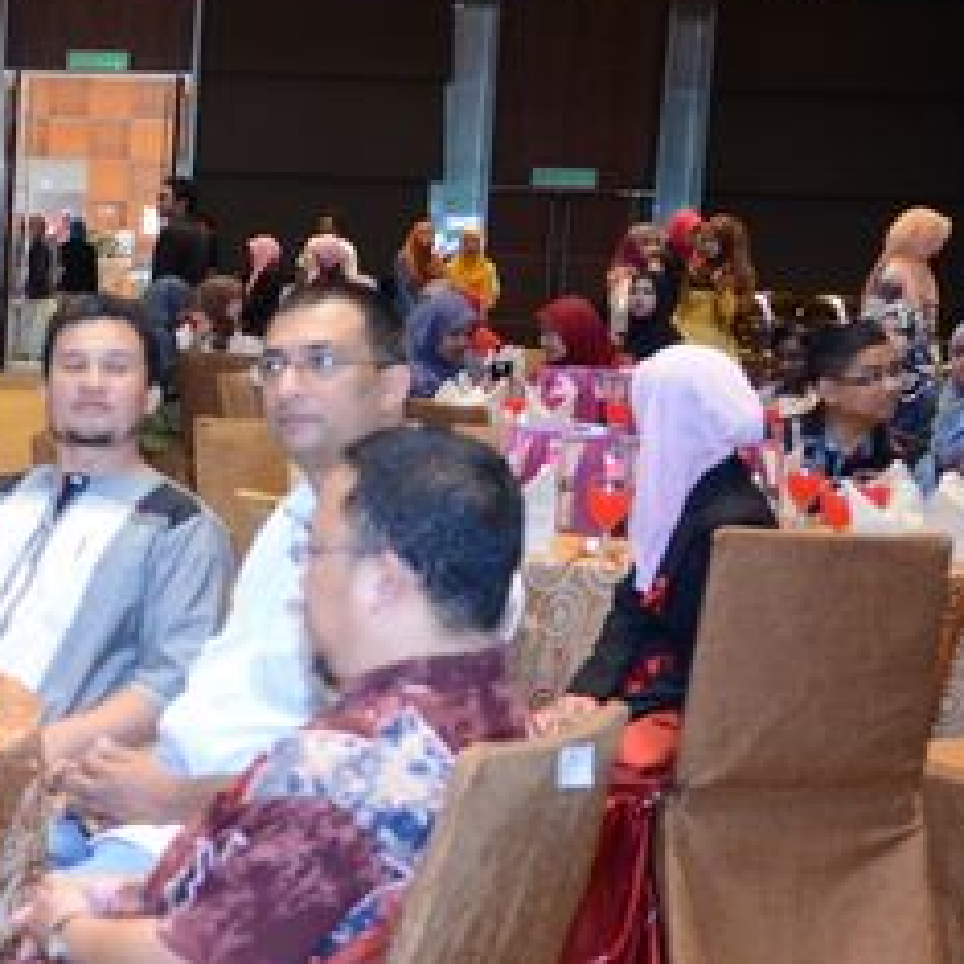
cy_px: 500
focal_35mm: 82
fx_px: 2598
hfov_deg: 19.0
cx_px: -390
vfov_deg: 21.0
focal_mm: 19
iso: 1250
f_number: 2.8
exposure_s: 1/60
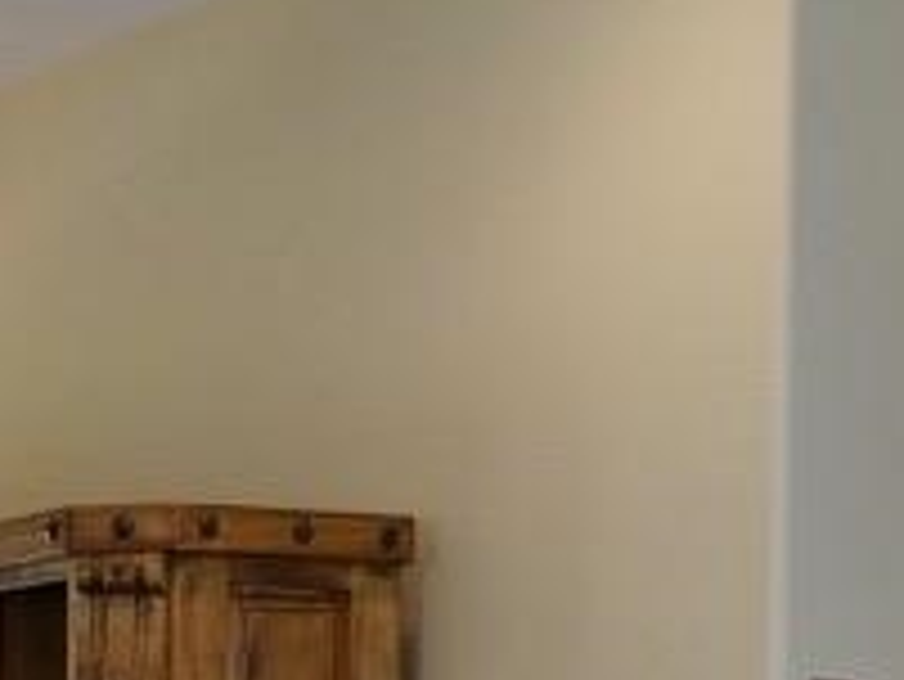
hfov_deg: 15.0
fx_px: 3188
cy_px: 977
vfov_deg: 11.7
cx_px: -441
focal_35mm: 122
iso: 200
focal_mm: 12
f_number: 2.8
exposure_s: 1/80
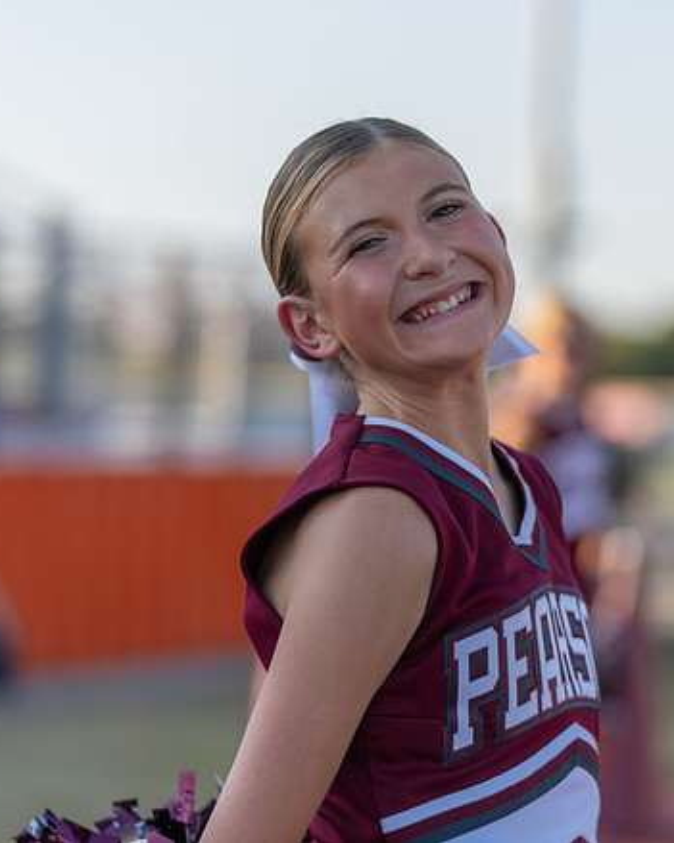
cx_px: 443
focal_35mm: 162
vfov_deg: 11.9
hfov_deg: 9.5
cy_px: 420
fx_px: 4041
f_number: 2.8
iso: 100
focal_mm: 114
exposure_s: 1/1000
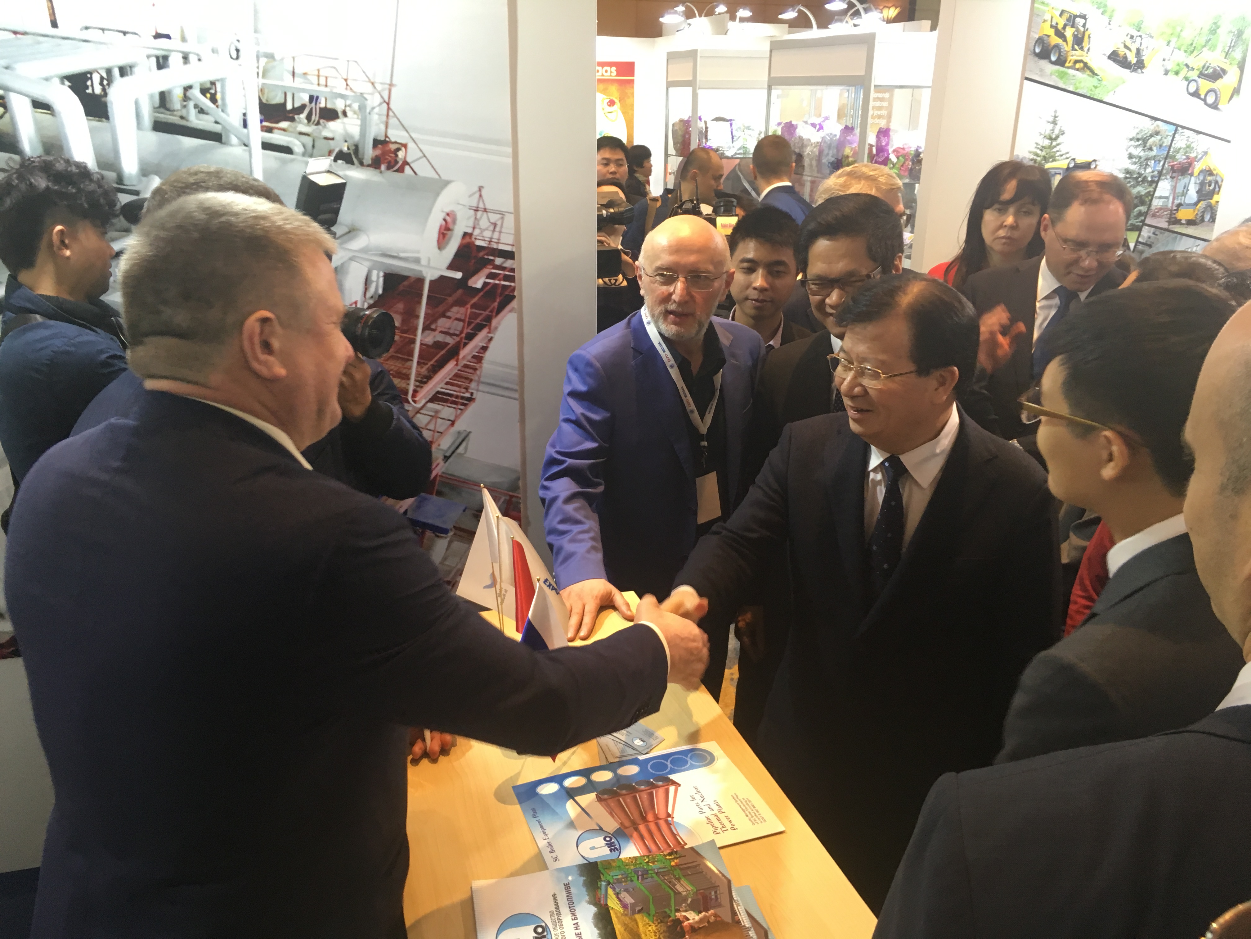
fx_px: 1048
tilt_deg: -18.1
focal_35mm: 29
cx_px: 626
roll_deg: -0.1
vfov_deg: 48.2
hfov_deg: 61.7
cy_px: 470
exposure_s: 1/33
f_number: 2.2
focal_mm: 4.15
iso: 125
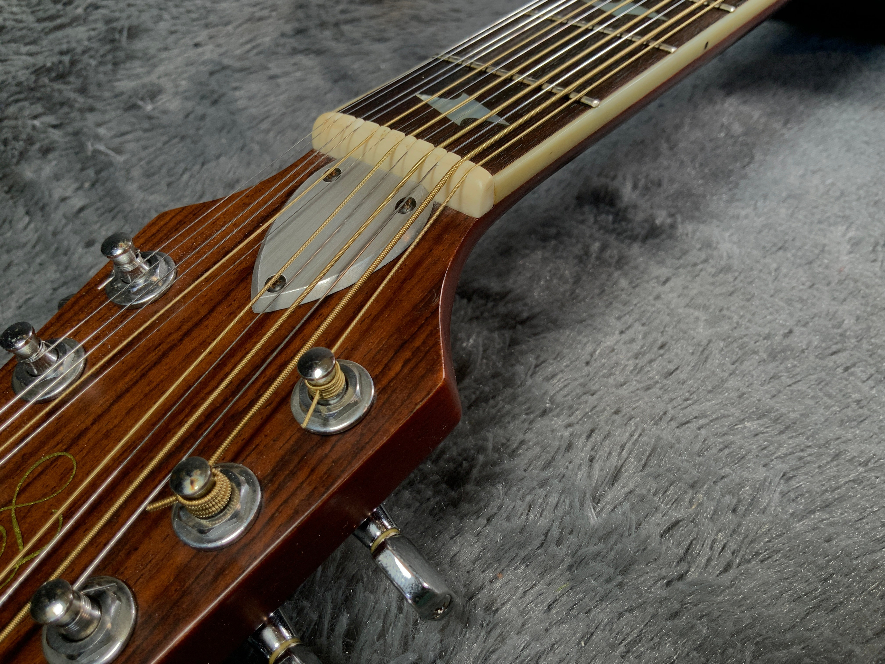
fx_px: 741
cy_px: 332
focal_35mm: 29
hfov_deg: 61.7
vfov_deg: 48.2
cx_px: 442
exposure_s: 1/104
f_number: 1.8
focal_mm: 3
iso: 25
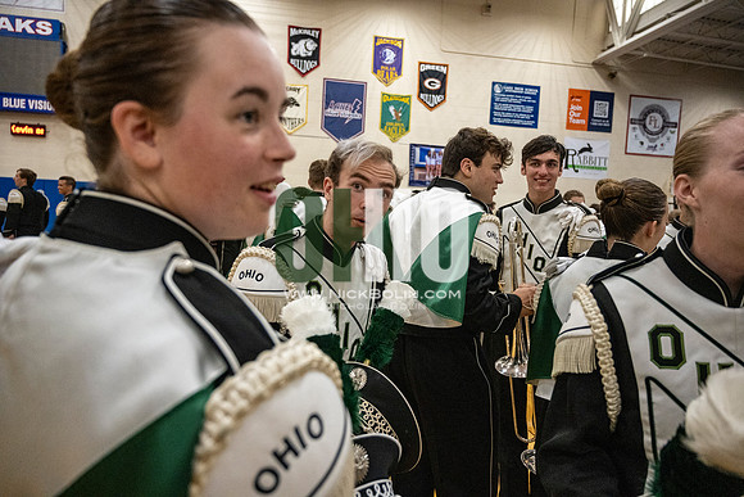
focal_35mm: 24
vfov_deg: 53.2
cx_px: 372
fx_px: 496
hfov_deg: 73.7
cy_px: 248
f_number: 4
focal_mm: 24
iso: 8000
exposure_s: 1/800
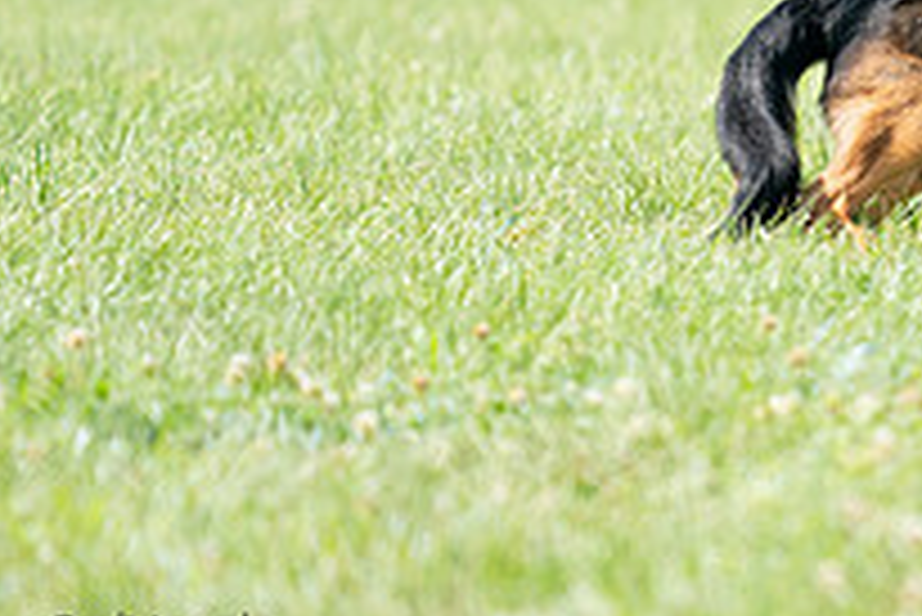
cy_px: -155
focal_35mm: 884
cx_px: 1295
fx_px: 22655
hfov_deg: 2.3
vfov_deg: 1.6
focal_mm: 312
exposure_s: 1/4000
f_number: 6.3
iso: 2000
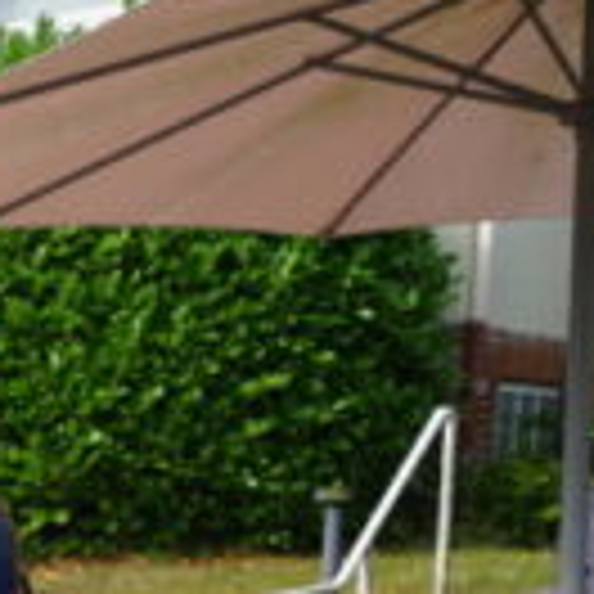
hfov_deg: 17.7
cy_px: 666
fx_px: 1650
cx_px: -369
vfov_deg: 19.5
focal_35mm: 85
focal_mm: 19
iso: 100
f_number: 7.1
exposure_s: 1/200
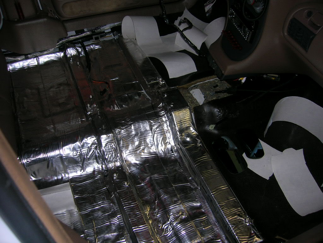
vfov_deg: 41.8
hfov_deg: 54.0
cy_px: 122
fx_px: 317
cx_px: 162
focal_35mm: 34
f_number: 2.9
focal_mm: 5.7
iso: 50
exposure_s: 1/60.1
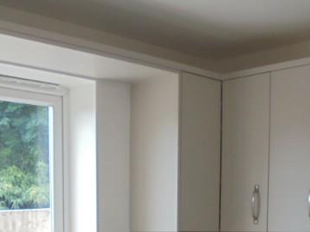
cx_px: 146
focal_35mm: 74
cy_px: 318
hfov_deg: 26.3
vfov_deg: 18.3
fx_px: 663
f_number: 3.5
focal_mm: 4.6
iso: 100
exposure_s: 1/60
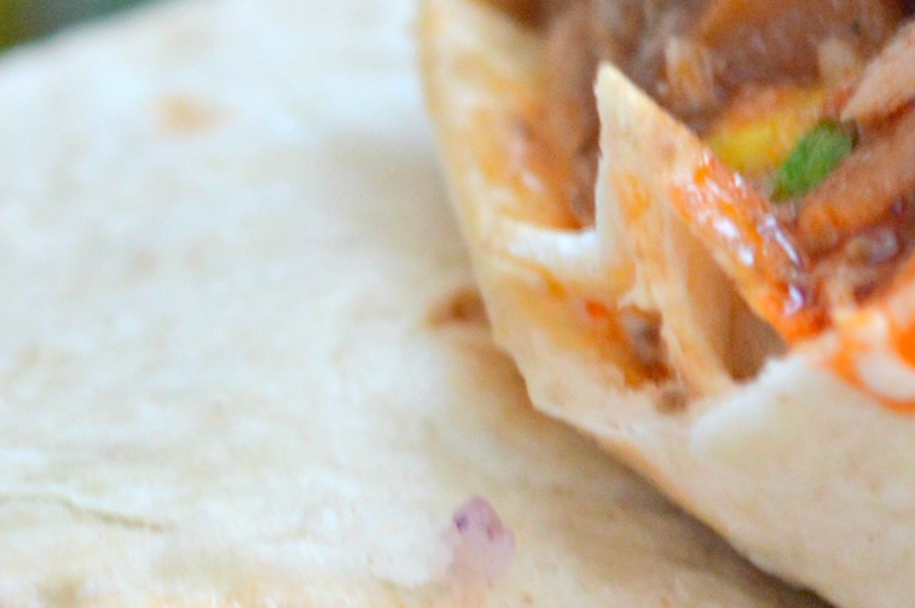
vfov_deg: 3.8
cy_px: 552
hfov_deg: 5.7
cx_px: 61
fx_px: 9196
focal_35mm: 362
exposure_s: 1/8
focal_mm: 55
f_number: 5.6
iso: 400
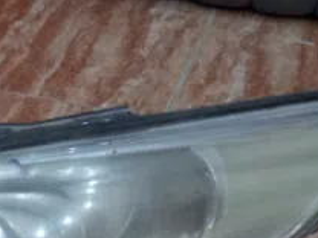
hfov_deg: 22.7
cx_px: -54
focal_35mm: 80
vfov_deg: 16.6
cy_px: 365
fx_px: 735
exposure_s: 1/16.7
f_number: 1.85
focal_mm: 3.64
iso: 1650
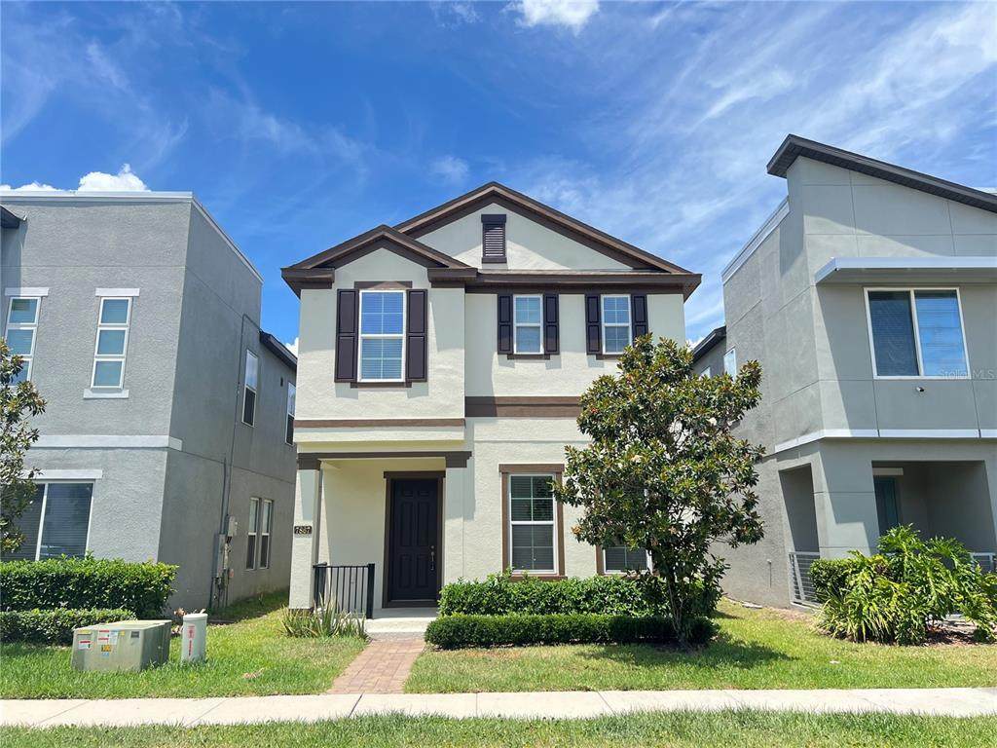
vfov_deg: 53.1
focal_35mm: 26
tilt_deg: +13.8
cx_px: 498
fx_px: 749
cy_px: 374
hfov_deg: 67.3
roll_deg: +1.1
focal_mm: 5.7
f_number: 1.5
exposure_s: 1/1869
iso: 50
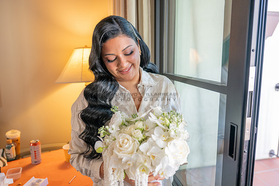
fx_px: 217
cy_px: 93
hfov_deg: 65.5
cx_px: 140
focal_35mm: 28
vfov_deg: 46.4
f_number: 2.8
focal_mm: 28
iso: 400
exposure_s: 1/200
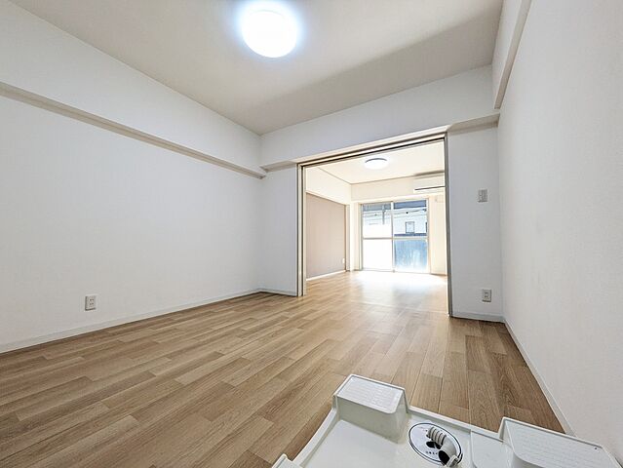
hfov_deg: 102.0
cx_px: 312
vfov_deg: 85.7
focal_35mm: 14
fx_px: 252
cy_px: 234
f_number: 2.2
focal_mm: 1.83
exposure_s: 1/120
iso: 84
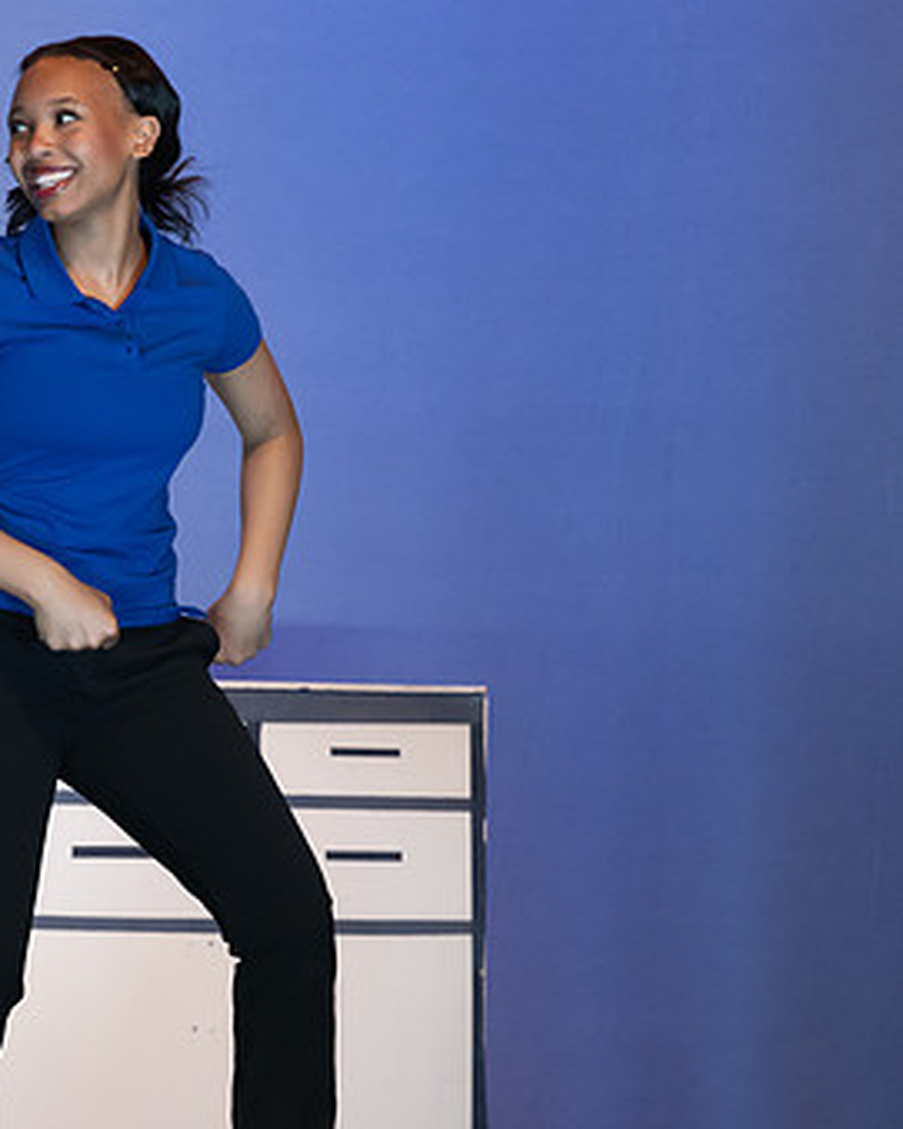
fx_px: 7620
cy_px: 569
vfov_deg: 8.5
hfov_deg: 6.8
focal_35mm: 228
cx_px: 117
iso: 2500
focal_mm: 96
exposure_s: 1/400
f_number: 2.8
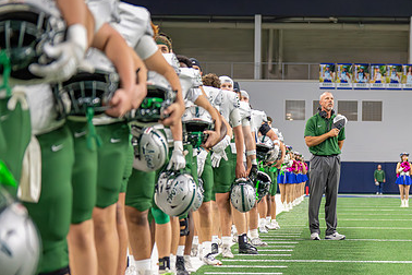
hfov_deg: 17.6
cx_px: 328
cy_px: 151
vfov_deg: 11.9
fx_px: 1316
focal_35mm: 115
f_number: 2.8
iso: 5000
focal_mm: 70
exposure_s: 1/1000
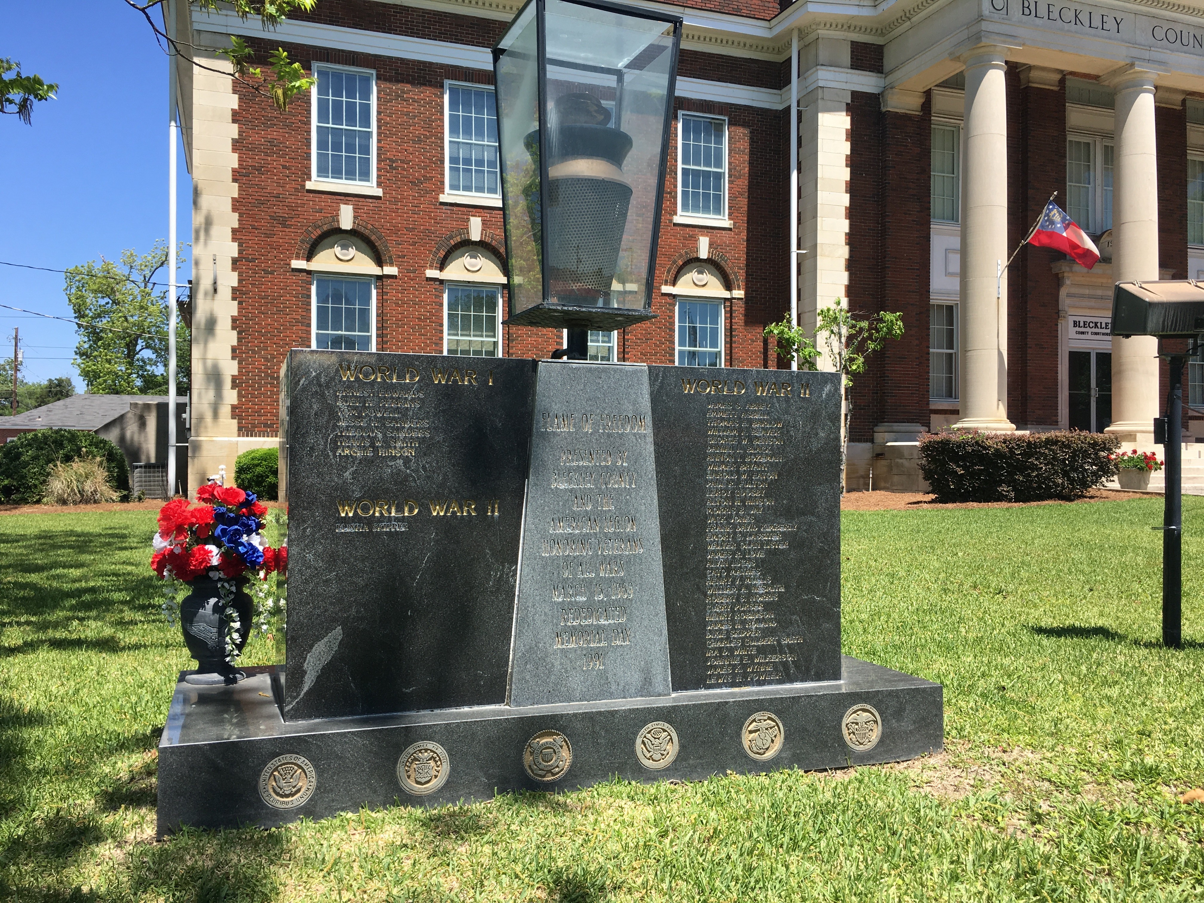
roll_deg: +0.4
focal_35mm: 29
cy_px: 452
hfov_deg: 61.7
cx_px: 602
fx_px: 1009
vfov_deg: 48.2
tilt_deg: +2.6
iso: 25
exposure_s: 1/1012
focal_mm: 4.15
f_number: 2.2
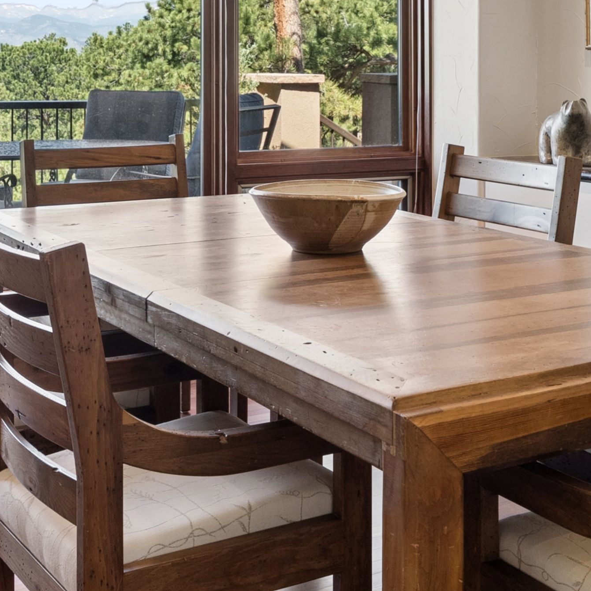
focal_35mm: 59
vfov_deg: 27.9
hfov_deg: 29.1
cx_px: 317
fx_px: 1140
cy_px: 51
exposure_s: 1/100
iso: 640
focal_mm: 22
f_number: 9
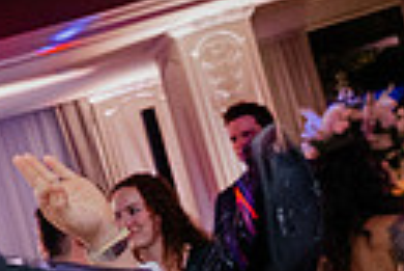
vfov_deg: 12.6
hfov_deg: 17.1
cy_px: 291
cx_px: -211
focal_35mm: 107
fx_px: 1202
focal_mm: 24
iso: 2000
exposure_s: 1/50
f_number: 3.2
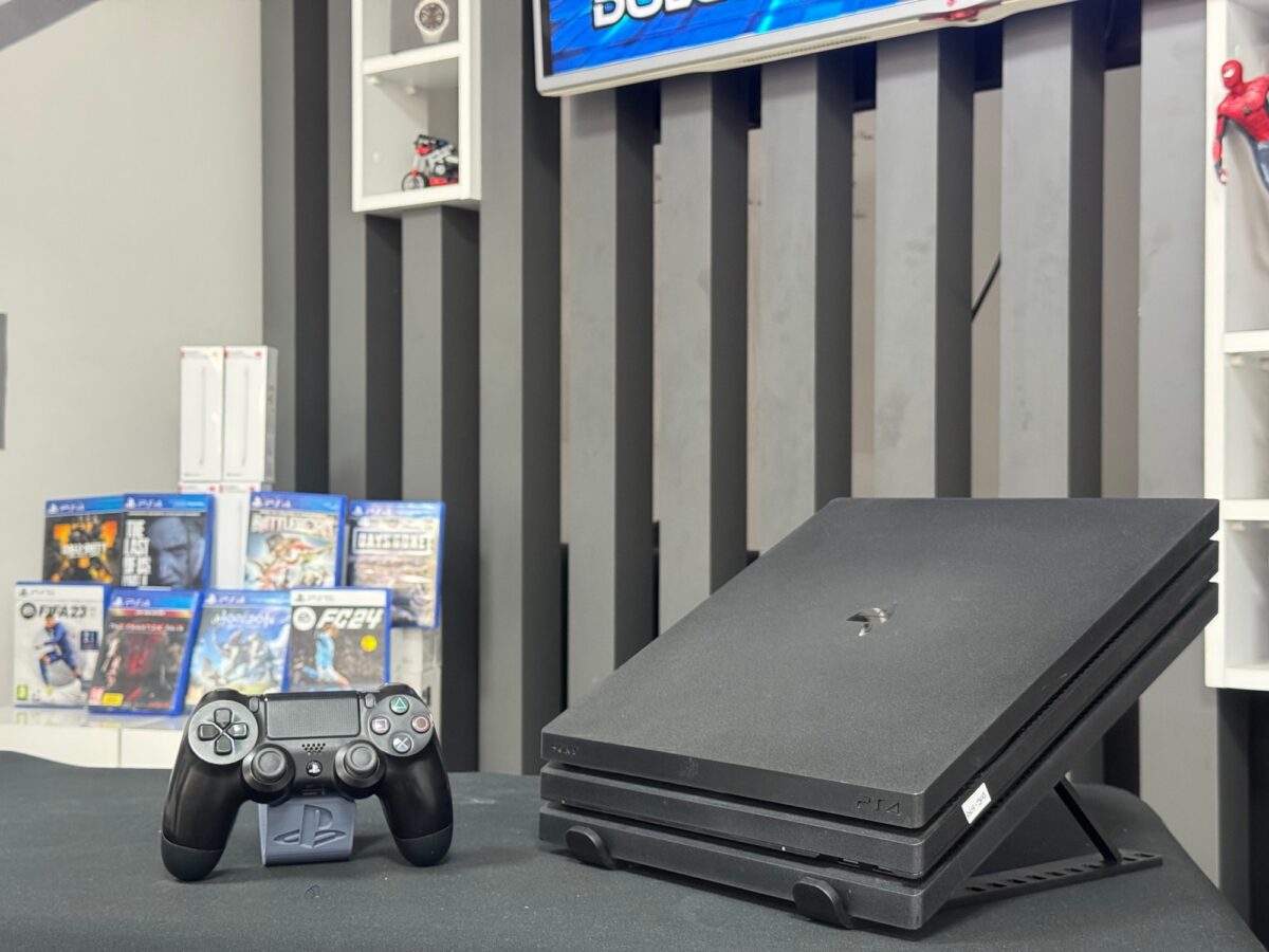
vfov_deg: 30.3
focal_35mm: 48
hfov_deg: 39.7
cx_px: 634
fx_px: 1760
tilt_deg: +0.9
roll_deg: -0.7
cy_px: 476
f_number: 1.78
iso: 500
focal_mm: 6.76
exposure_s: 1/30
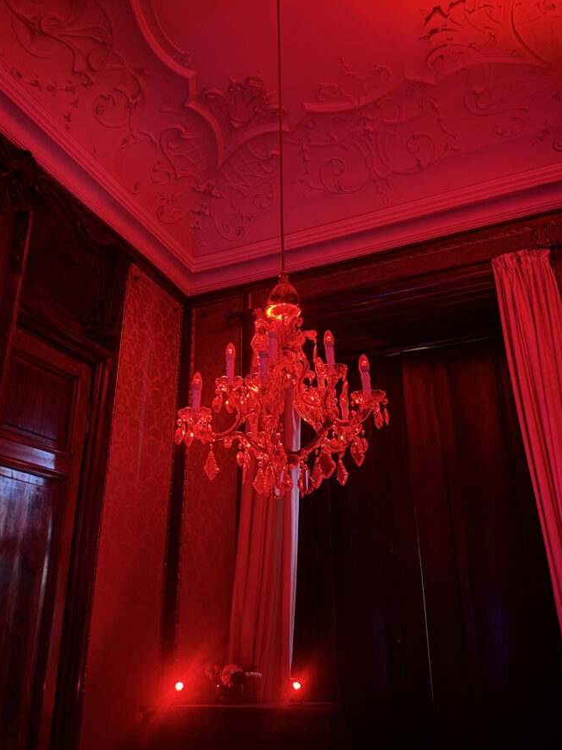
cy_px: 377
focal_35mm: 28
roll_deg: -0.6
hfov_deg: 49.7
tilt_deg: +24.3
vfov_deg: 63.5
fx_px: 606
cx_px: 284
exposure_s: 1/9
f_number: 1.78
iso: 2500
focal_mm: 6.76
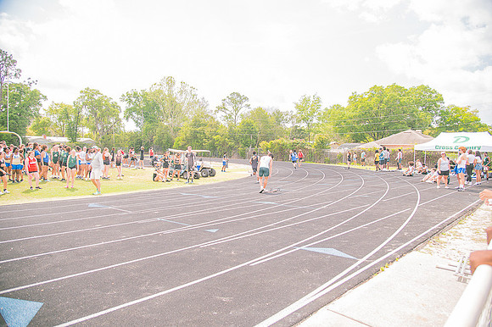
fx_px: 328
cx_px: 246
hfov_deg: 73.8
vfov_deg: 53.1
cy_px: 164
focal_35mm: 24
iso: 200
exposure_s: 1/200
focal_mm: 24
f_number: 4
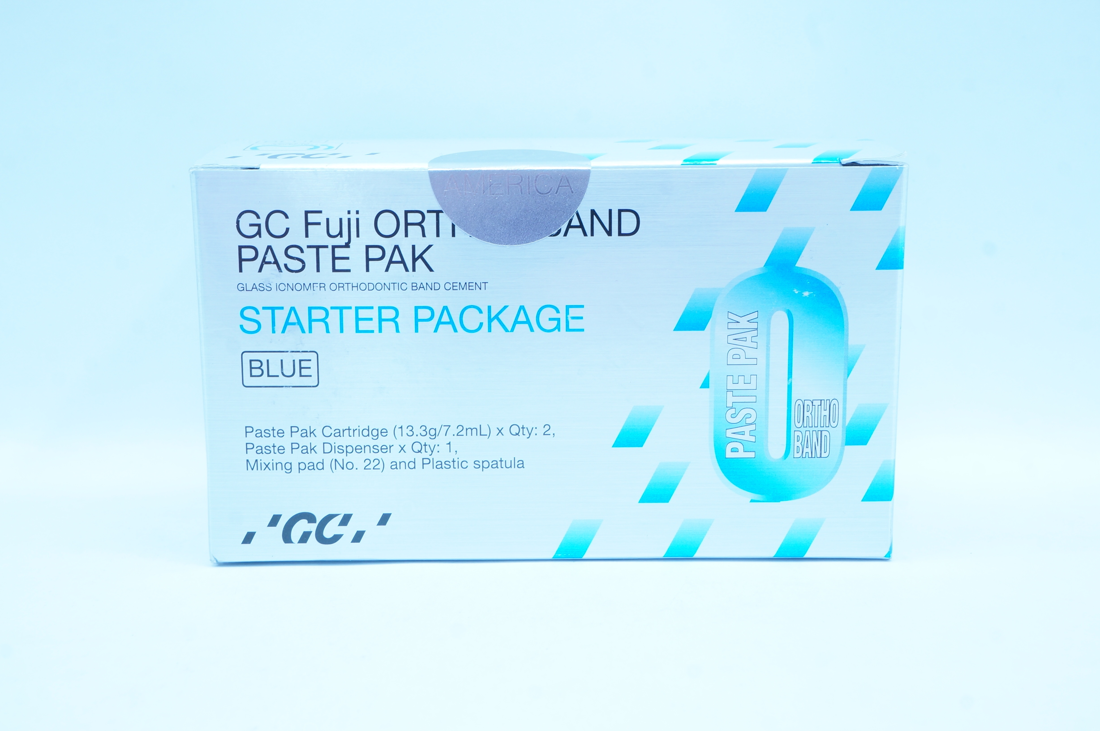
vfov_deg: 27.2
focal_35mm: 50
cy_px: 366
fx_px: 1511
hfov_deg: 40.0
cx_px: 550
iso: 400
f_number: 11
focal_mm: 33
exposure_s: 1/13
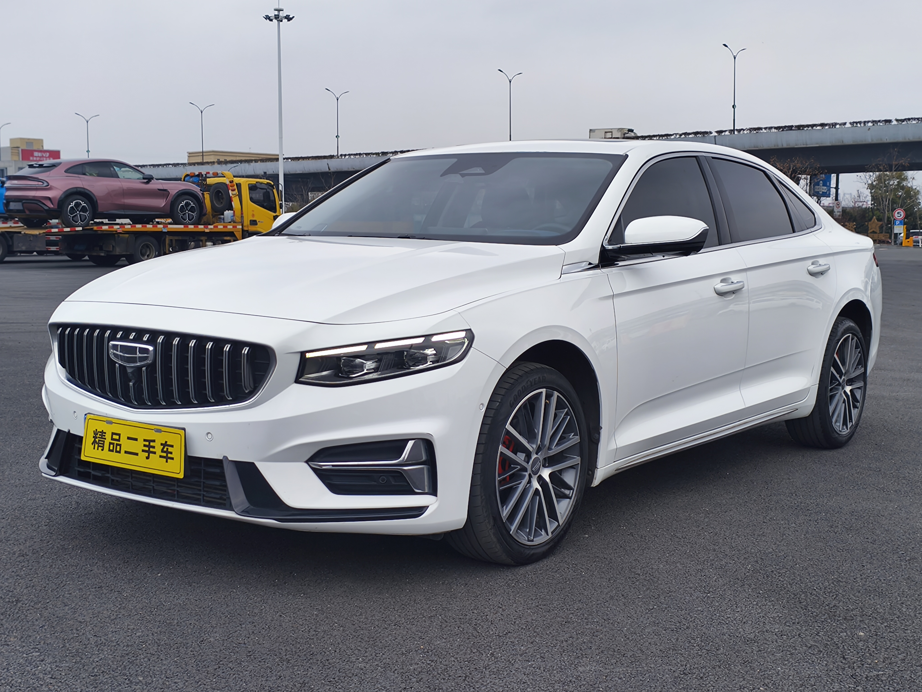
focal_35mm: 44
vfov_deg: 32.9
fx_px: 1172
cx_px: 461
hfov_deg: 42.9
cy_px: 346
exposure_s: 1/687
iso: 80
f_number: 1.6
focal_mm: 5.84
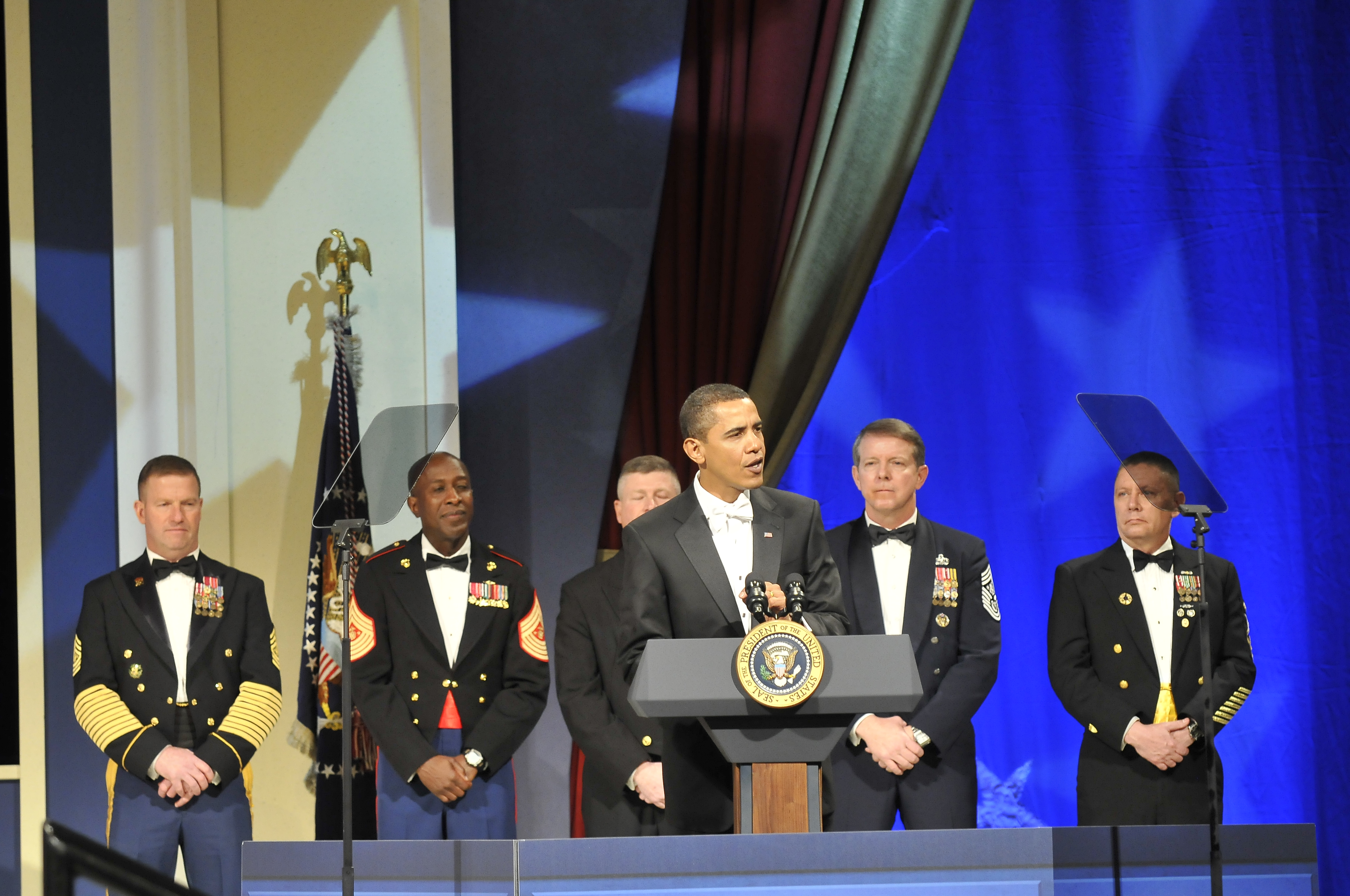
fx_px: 7584
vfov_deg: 6.8
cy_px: 448
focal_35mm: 202
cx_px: 675
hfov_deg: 10.2
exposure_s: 1/160
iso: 1000
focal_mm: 135
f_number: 2.8
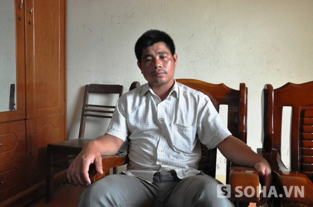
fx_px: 313
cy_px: 104
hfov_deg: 53.2
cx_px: 156
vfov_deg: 36.8
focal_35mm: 36
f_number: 5.6
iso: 1600
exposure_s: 1/125
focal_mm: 24
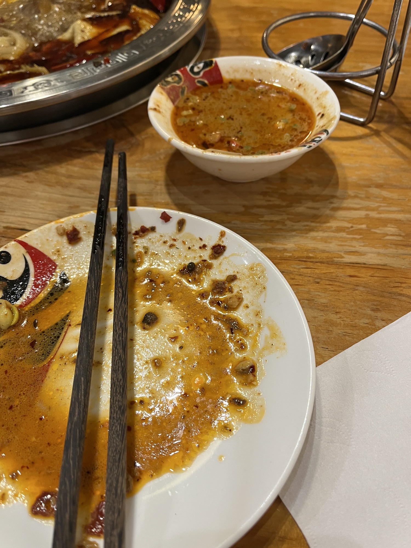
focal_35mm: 26
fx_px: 412
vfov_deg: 67.3
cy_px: 274
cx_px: 206
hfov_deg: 53.1
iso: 125
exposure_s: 1/50
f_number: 1.6
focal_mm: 5.1
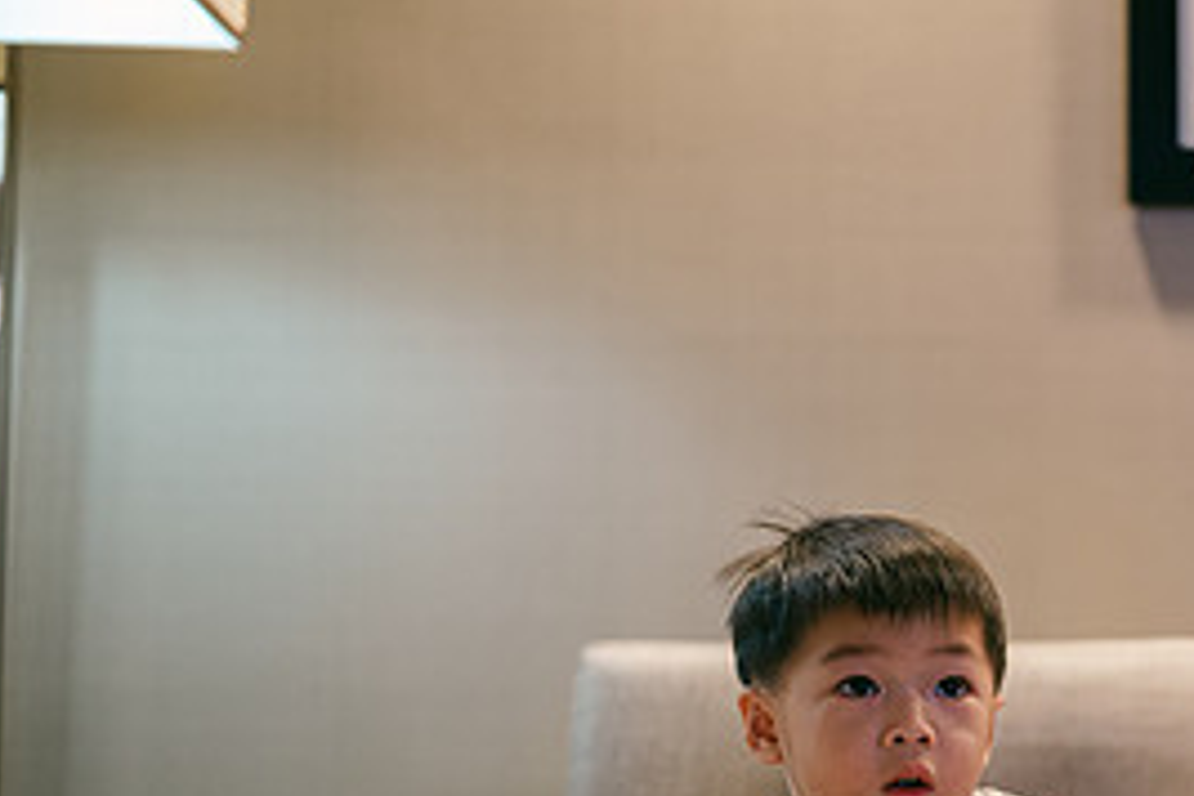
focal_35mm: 76
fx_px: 2520
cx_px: 1122
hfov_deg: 25.6
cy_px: 682
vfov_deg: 17.7
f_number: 1.2
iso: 400
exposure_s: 1/200
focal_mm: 35
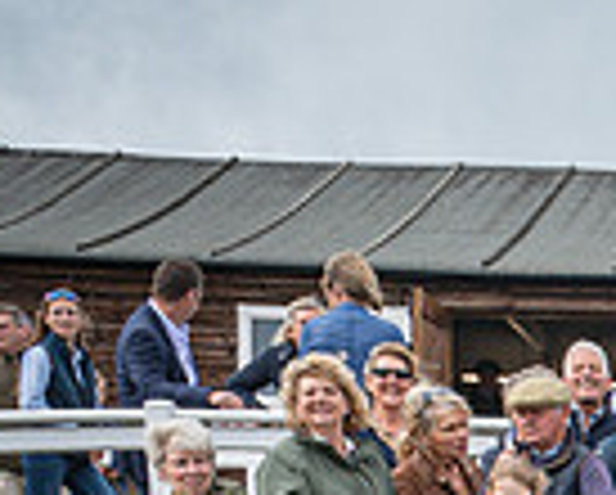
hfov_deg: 14.7
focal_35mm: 111
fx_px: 2027
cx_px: 1177
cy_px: 850
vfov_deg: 12.8
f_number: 8
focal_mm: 24
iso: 400
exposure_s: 1/200
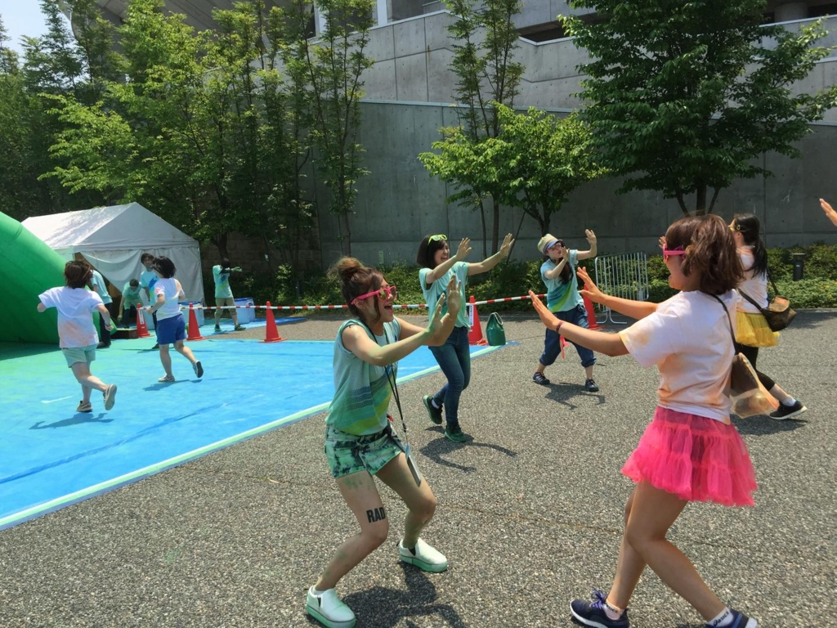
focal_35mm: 29
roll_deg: -0.8
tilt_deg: -6.5
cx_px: 418
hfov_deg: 61.7
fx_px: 701
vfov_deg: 48.2
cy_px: 314
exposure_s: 1/1721
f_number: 2.2
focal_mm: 4.15
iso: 32
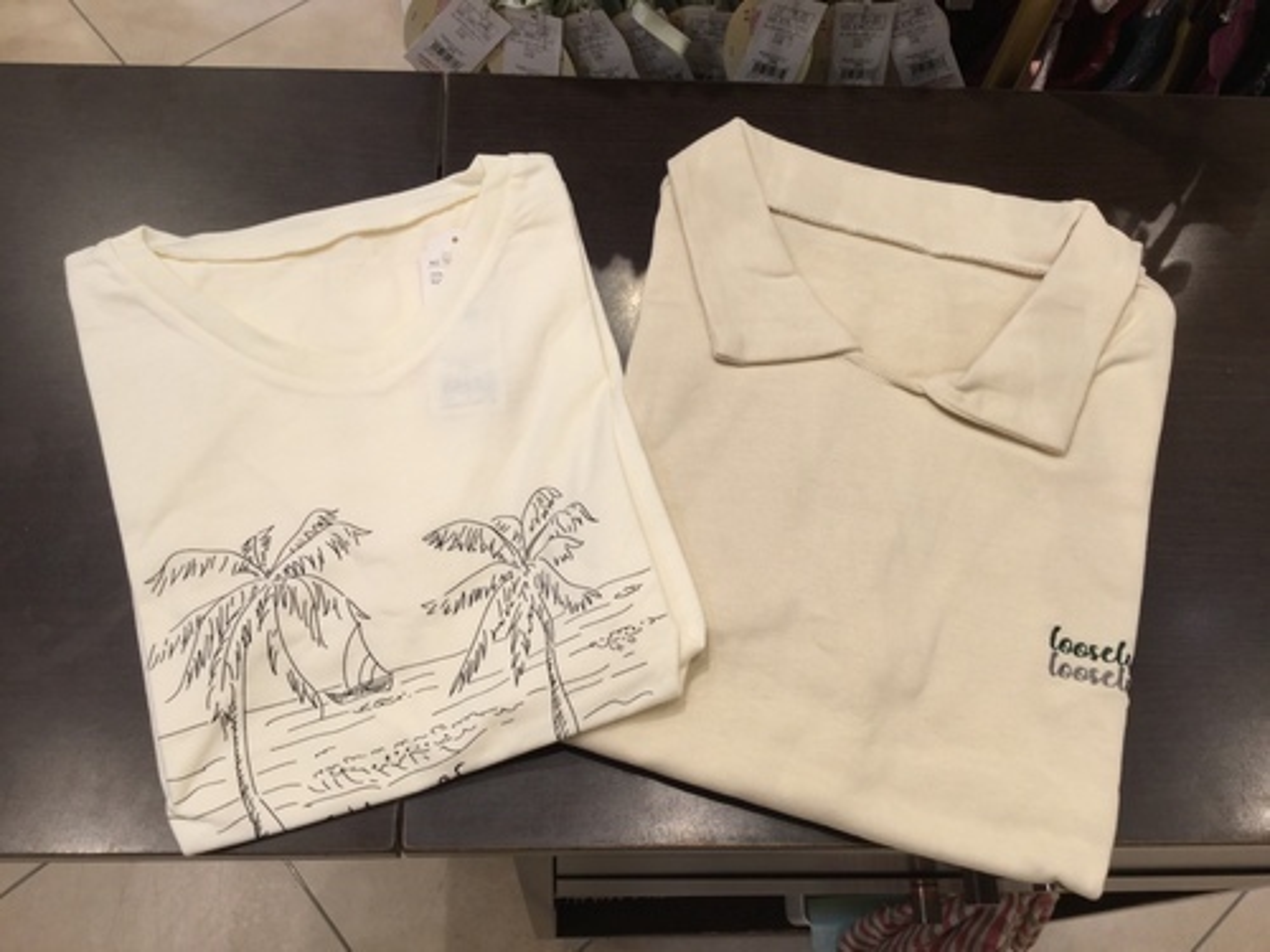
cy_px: 476
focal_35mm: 31
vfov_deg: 45.4
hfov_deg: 58.4
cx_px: 635
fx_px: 1137
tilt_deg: -67.5
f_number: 2.4
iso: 32
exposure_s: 1/120
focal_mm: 3.3
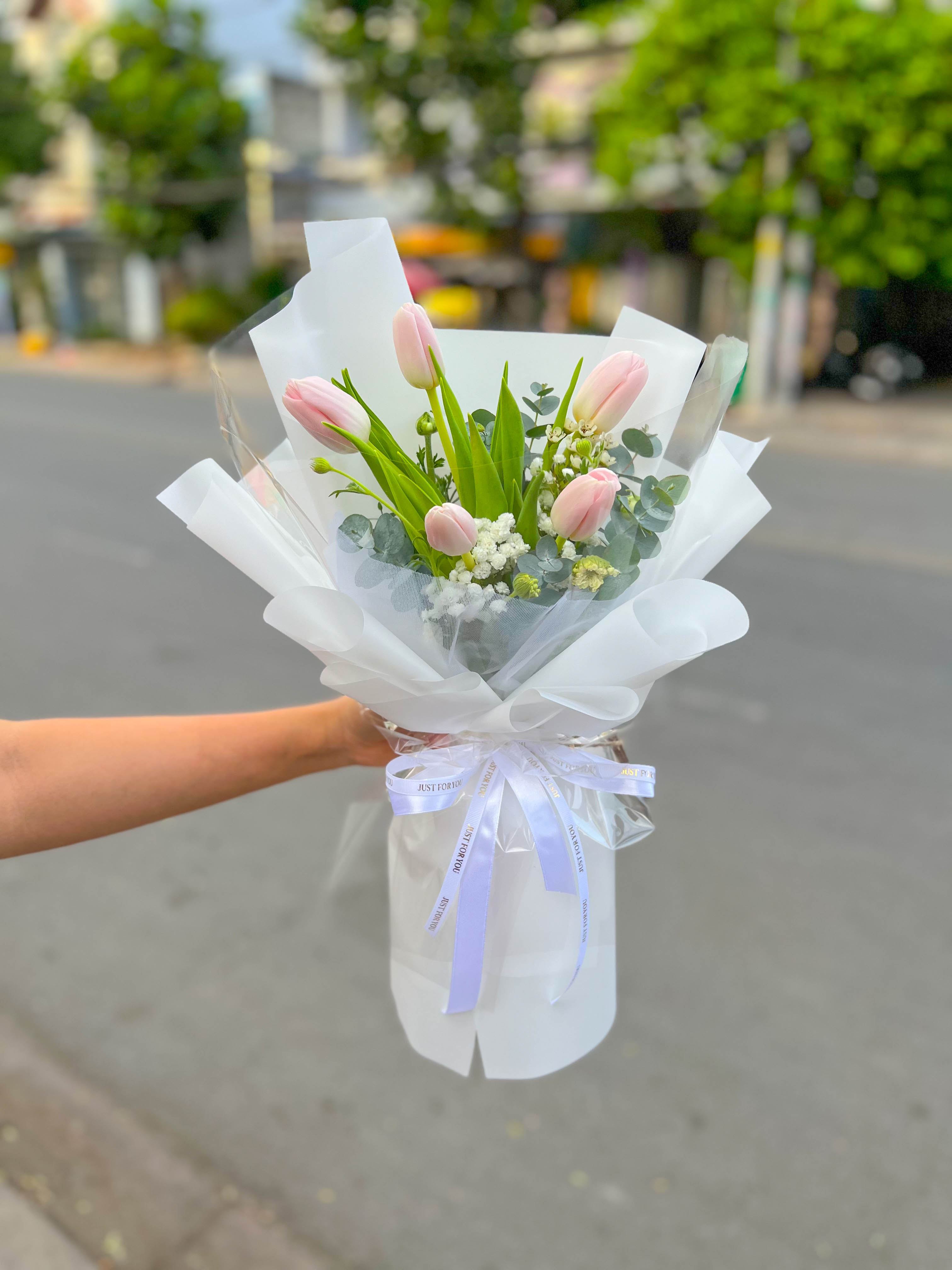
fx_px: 953
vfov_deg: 67.3
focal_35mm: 26
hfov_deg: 53.1
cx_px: 476
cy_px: 635
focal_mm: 5.7
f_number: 1.5
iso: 50
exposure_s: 1/460
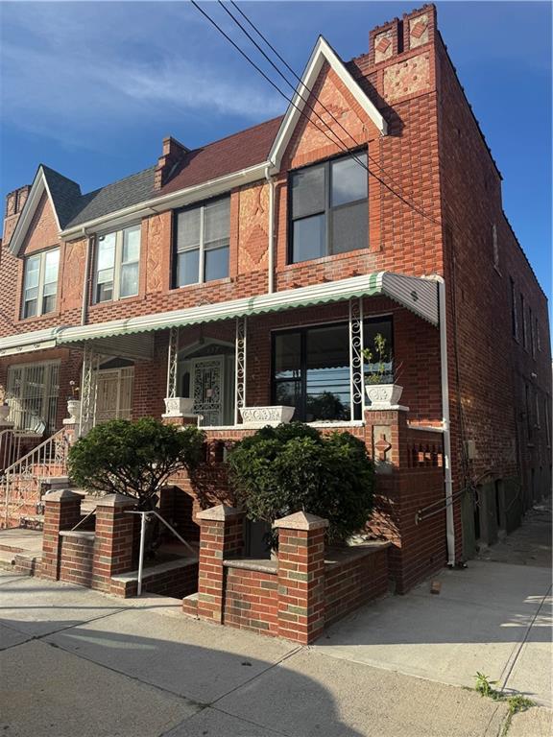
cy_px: 368
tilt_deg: +8.7
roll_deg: -0.5
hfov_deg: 56.8
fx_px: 511
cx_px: 276
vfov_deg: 71.6
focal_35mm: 24
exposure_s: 1/3247
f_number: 1.78
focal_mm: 6.76
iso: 80
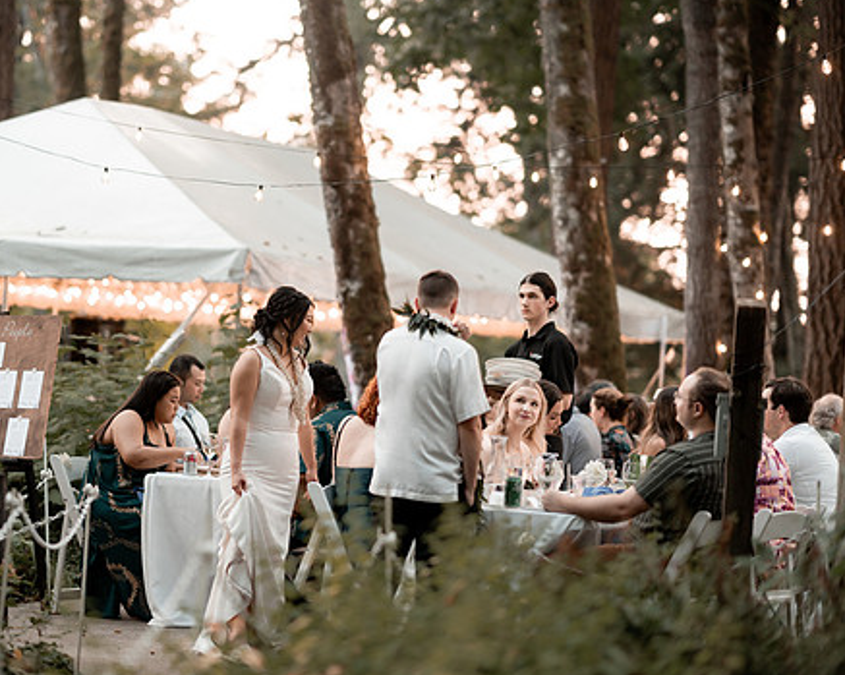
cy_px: 332
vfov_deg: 14.5
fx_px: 2649
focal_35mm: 106
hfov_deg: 18.1
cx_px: 338
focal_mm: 85
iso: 400
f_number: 1.4
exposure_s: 1/400
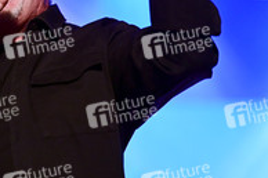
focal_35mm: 360
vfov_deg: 3.8
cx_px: 2
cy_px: 8
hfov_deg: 5.7
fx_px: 2678
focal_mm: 155
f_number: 2.8
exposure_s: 1/400
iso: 2200
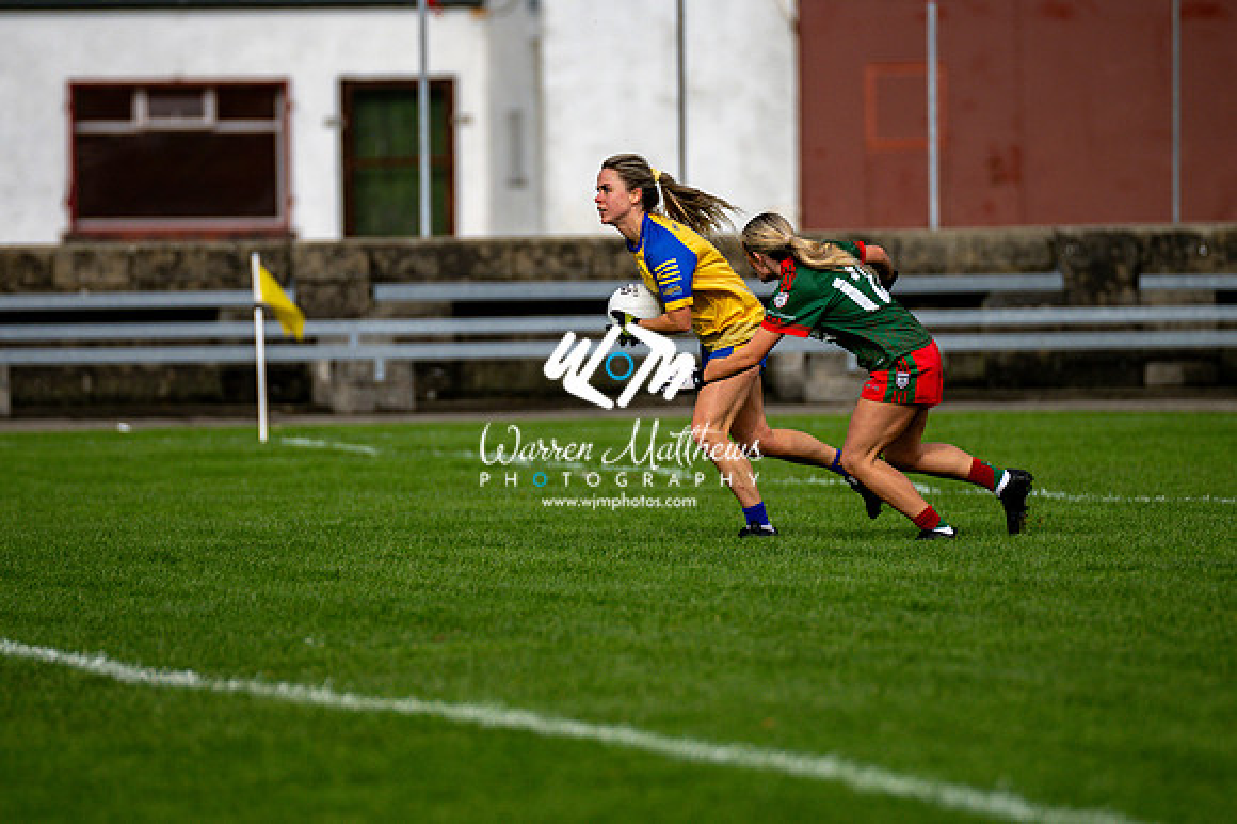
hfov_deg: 4.6
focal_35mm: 450
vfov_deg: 3.1
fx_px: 15453
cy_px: 412
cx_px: 618
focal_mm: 300
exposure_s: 1/6400
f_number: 2.8
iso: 450
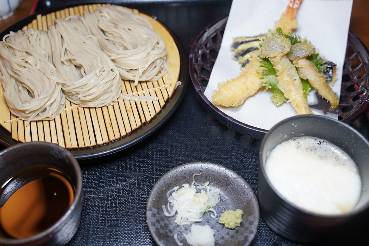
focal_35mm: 38
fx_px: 389
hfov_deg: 50.7
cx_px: 174
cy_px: 119
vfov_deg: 35.1
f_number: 4
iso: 160
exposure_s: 1/60
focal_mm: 32
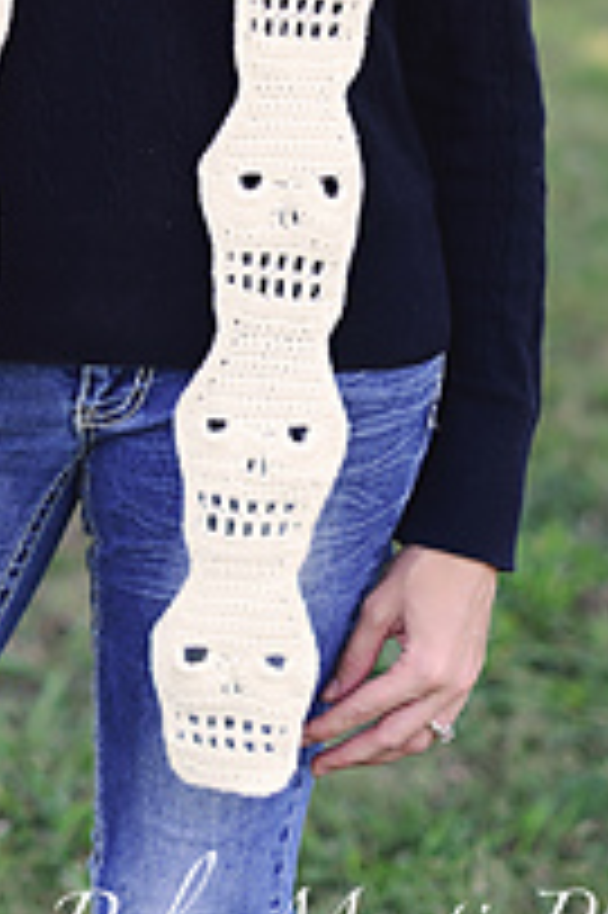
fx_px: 4009
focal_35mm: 158
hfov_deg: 8.6
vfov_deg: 12.6
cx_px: 11
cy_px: -230
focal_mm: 50
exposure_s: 1/400
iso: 100
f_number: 2.2
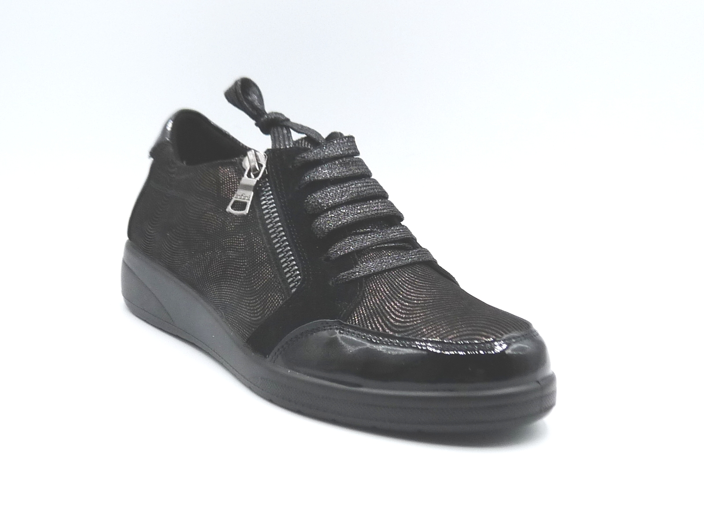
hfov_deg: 39.7
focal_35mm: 48
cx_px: 352
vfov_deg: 30.3
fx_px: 976
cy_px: 264
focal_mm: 4.8
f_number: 4
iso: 100
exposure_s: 1/200
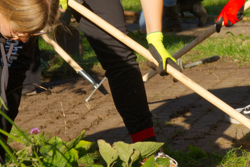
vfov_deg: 4.3
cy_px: -16
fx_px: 2209
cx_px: 211
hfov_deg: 6.5
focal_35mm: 318
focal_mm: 90
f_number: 8
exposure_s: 1/400
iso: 200
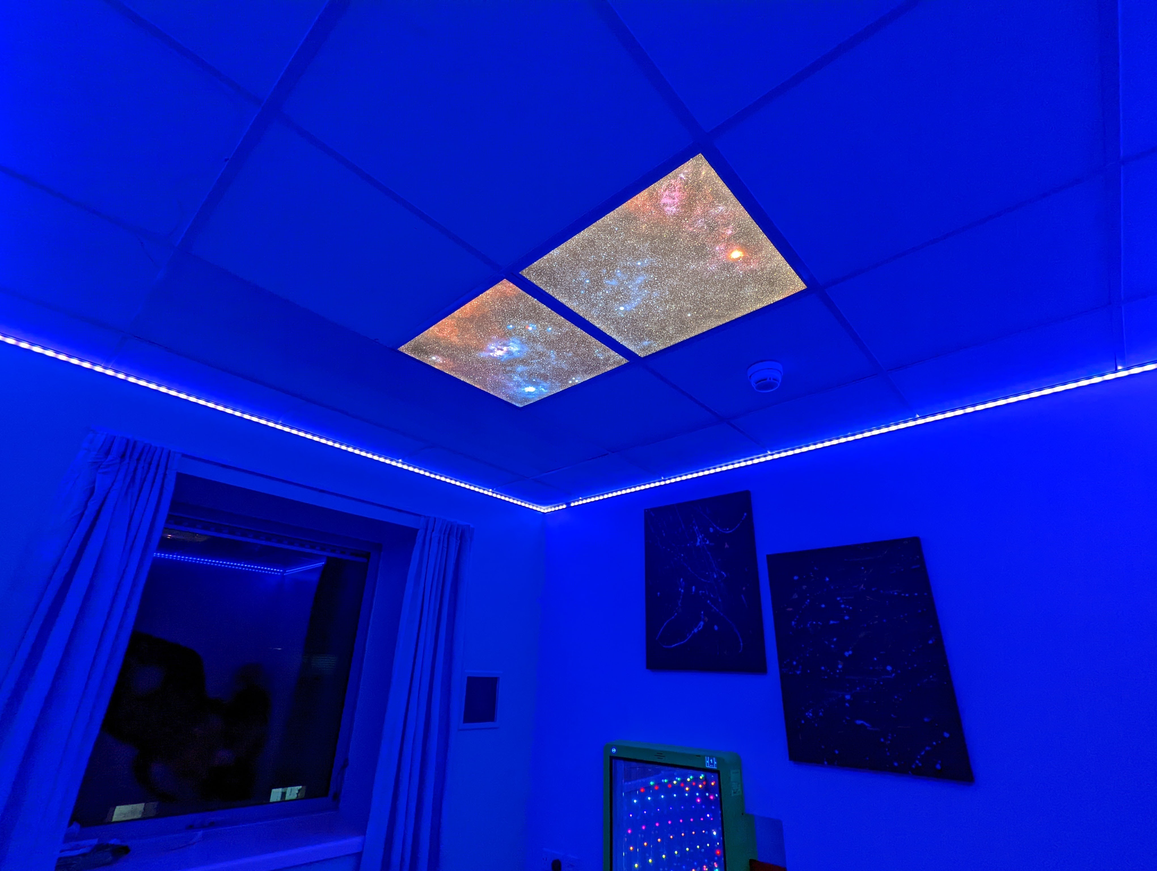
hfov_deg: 94.4
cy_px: 436
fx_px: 536
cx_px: 578
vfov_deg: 78.2
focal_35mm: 16
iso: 164
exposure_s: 1/92.1
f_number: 2.2
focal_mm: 2.35
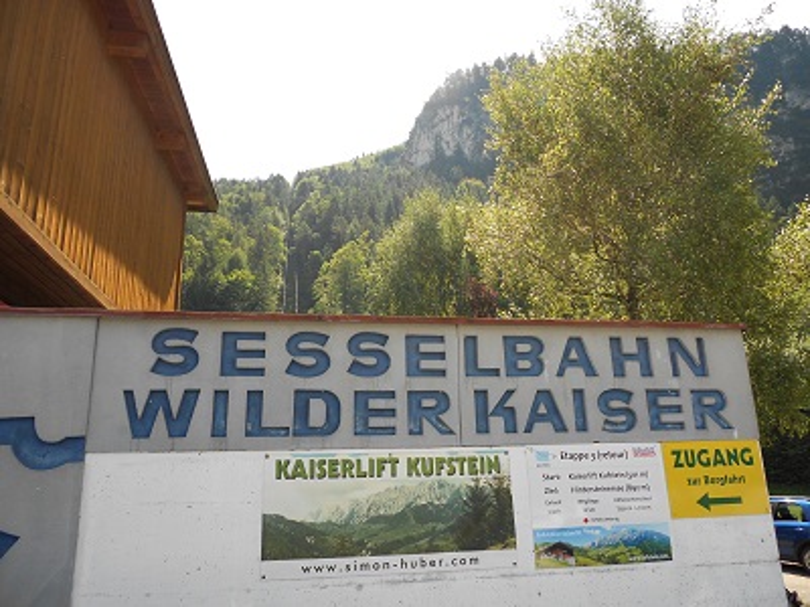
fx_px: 608
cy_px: 304
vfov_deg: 53.1
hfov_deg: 67.3
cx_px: 405
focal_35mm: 26
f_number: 3.2
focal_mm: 4.6
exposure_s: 1/320
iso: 80
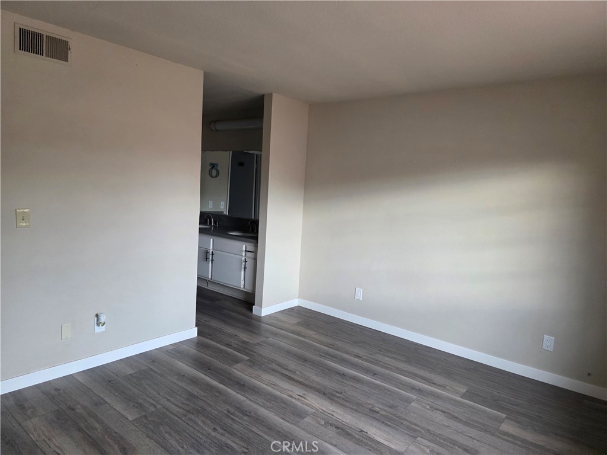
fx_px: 403
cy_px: 228
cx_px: 304
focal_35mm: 23
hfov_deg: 73.9
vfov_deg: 58.9
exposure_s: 1/120
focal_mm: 6.3
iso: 500
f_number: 1.7
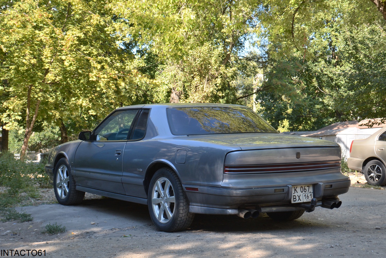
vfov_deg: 23.8
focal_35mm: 57
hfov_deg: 35.0
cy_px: 129
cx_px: 193
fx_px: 611
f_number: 7.1
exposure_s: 1/200
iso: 200
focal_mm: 38
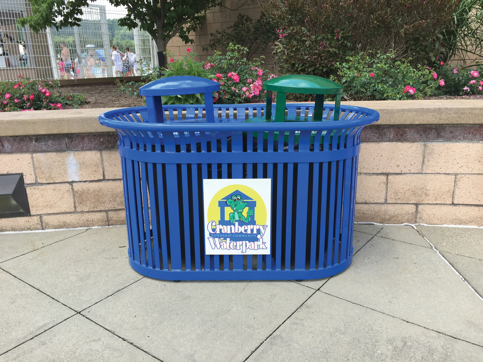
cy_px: 181
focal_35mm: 29
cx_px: 242
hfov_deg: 61.7
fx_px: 405
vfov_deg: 48.2
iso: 32
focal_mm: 4.15
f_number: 2.2
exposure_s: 1/520
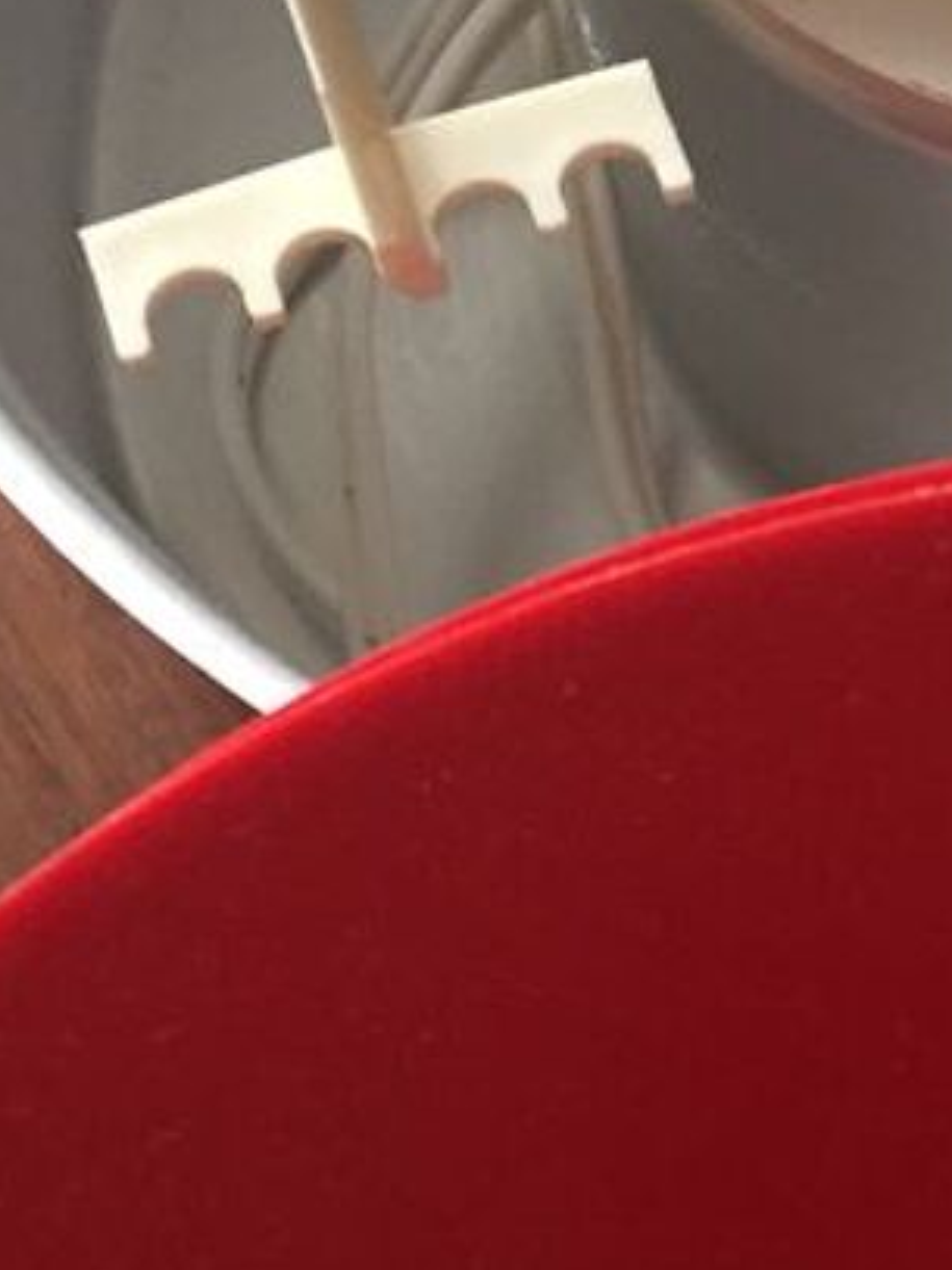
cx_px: 1252
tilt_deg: -63.1
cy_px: 591
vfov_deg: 20.7
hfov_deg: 14.8
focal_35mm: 95
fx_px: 3485
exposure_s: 1/20
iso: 250
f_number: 2.2
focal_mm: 4.15
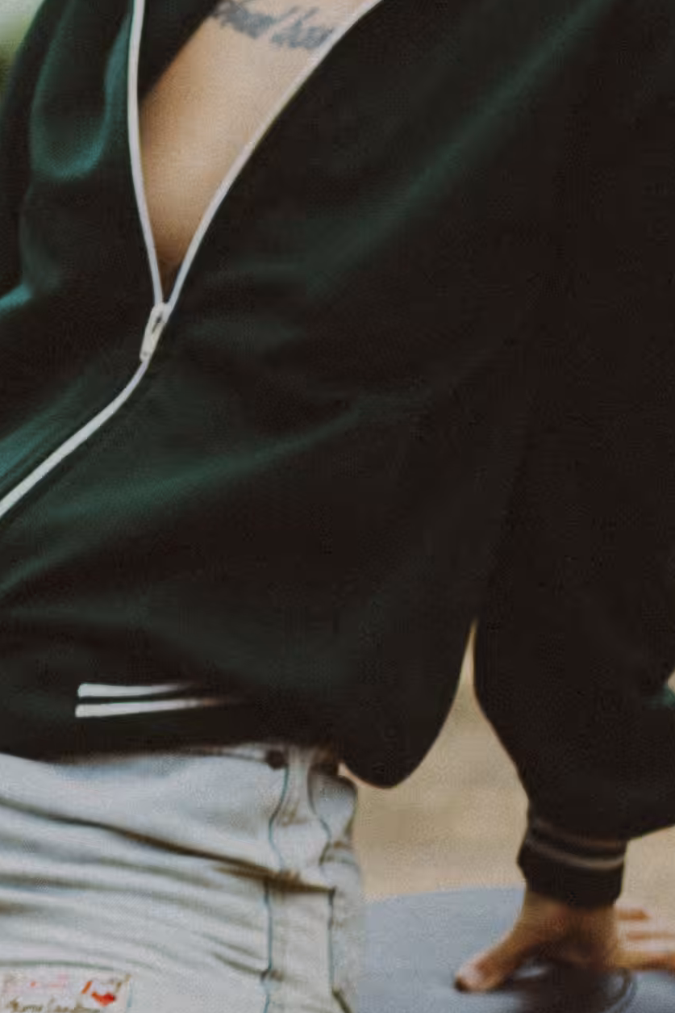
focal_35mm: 239
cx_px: -403
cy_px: 523
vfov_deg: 8.6
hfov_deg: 5.7
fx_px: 6719
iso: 200
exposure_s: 1/1600
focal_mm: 50
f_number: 2.8
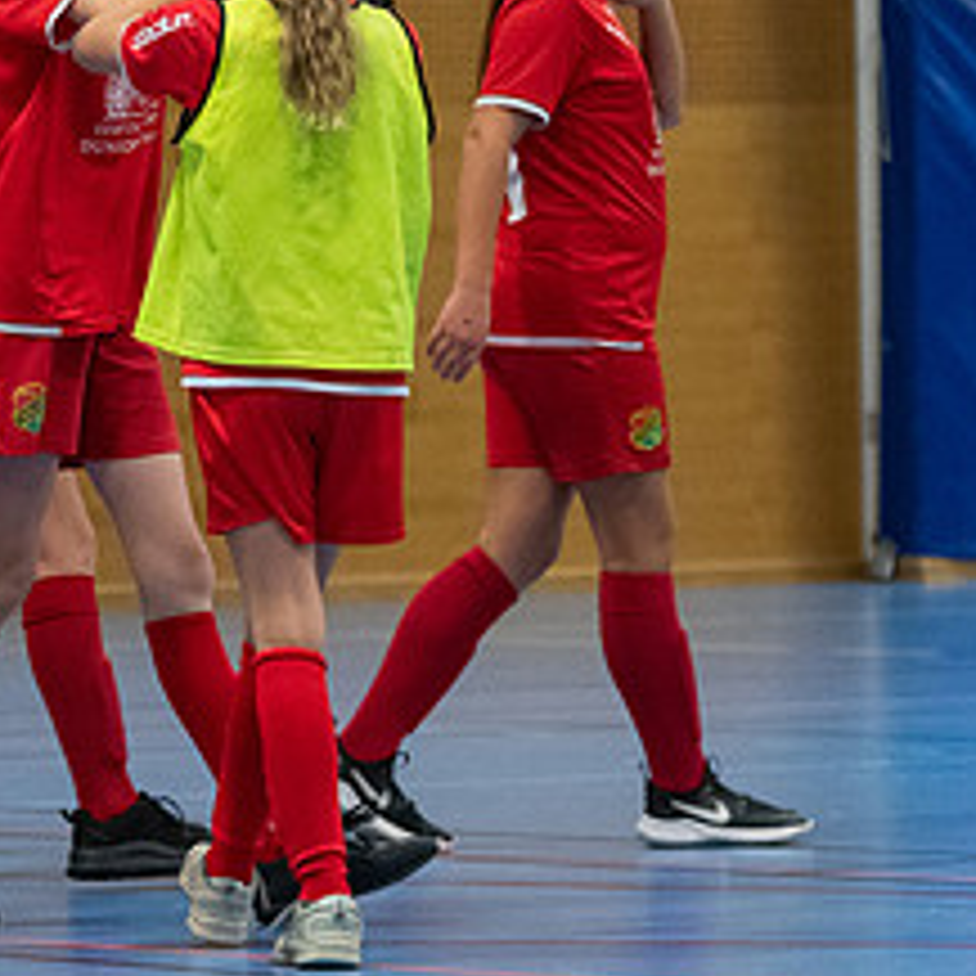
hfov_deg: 4.5
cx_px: 40
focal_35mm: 386
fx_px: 12313
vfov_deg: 4.5
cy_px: 241
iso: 4500
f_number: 3.5
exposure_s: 1/400
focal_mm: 112
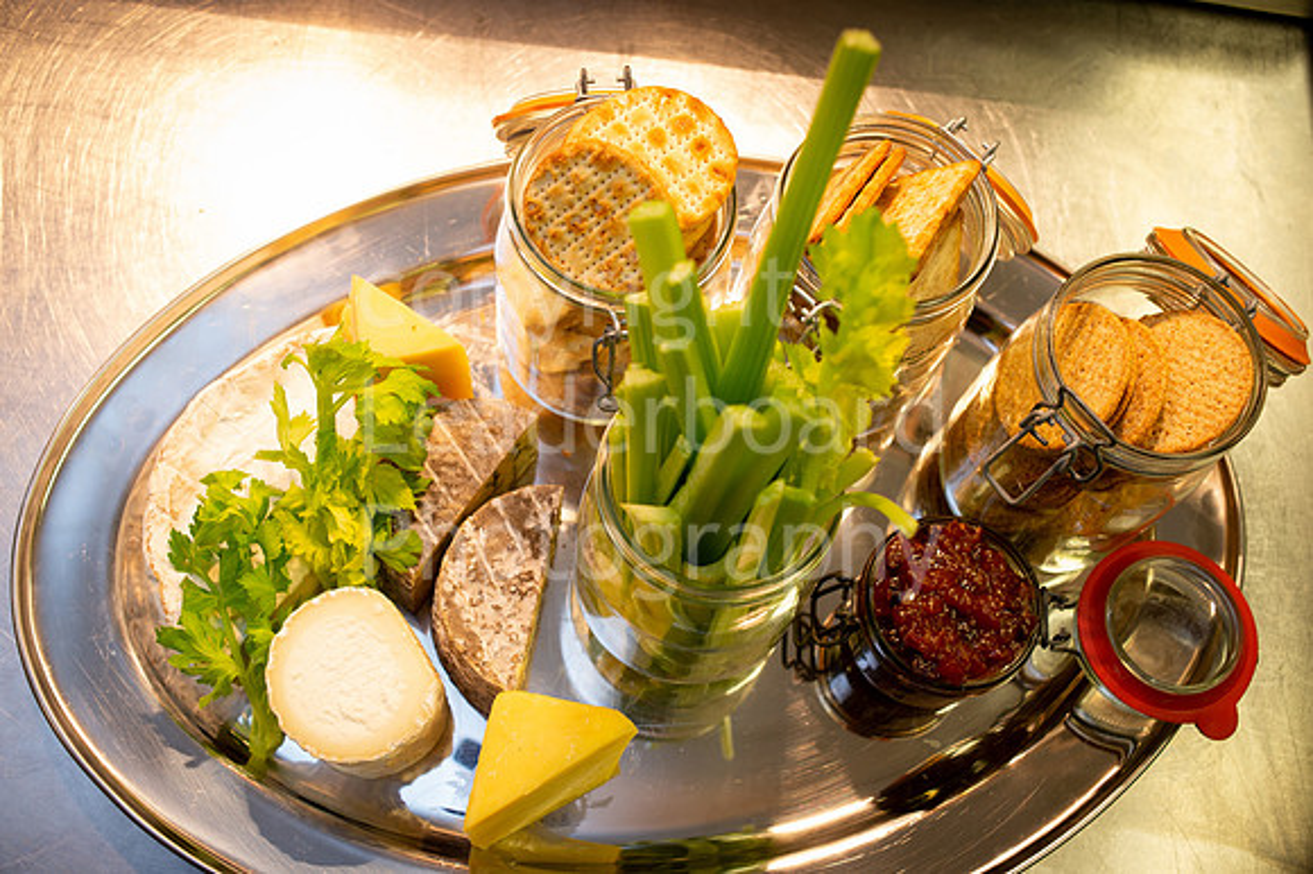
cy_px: 437
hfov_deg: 54.5
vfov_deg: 37.8
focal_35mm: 35
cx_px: 656
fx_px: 1276
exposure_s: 1/60
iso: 800
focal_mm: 35
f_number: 5.6
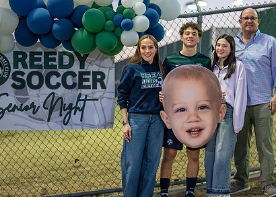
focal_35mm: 82
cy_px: 106
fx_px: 643
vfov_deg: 17.4
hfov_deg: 24.2
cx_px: 158
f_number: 1.2
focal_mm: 50
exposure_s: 1/400
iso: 1600
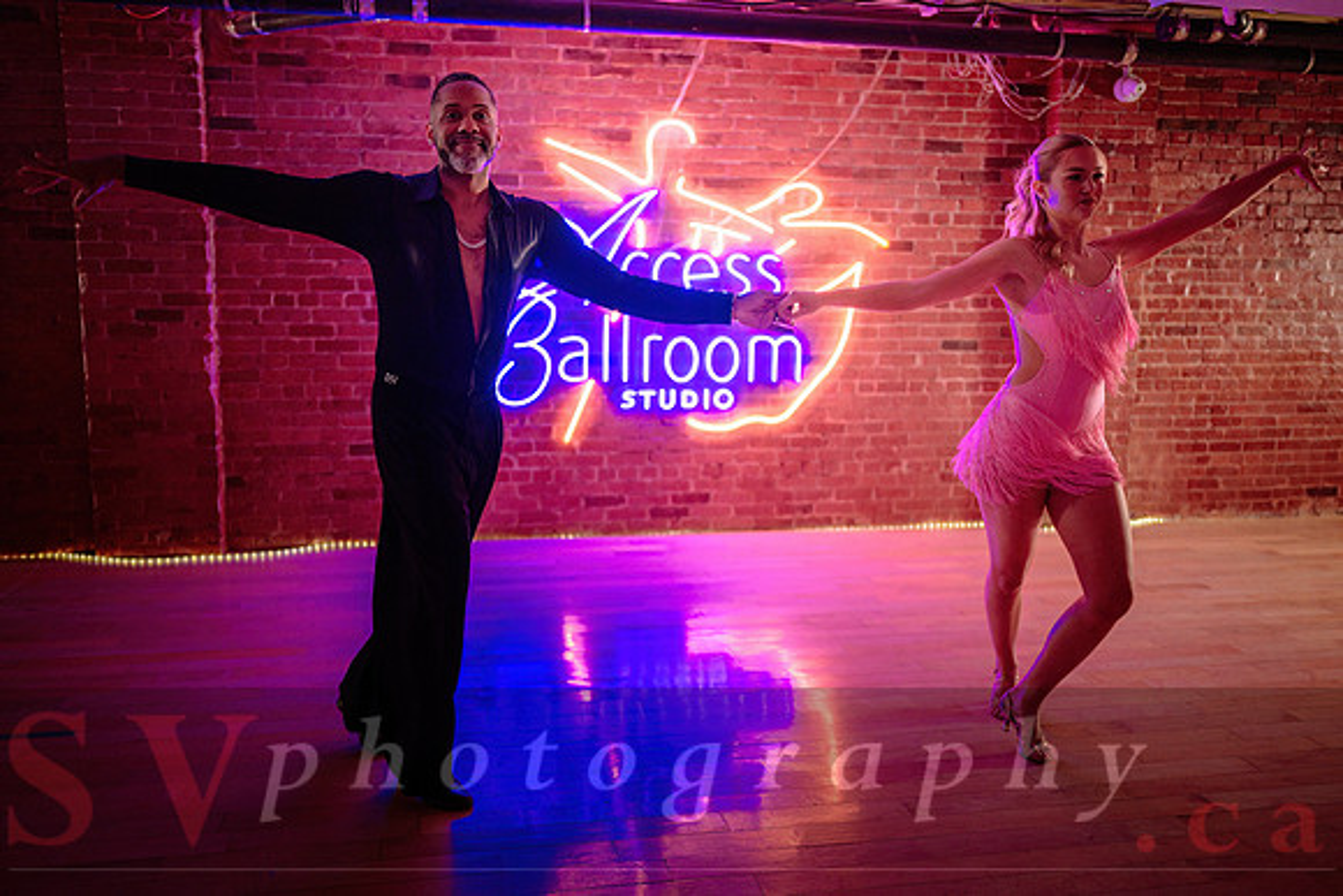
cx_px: 652
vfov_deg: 43.5
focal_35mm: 30
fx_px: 1123
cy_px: 461
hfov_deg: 61.7
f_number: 1.4
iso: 2500
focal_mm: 28
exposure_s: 1/250
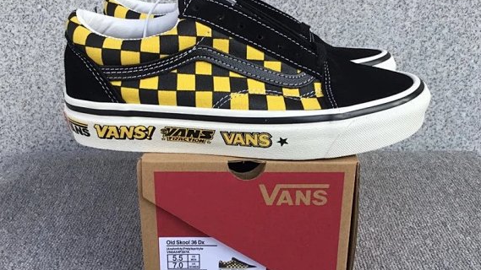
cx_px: 243
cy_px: 139
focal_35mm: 38
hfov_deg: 52.8
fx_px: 485
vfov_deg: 31.2
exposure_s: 1/231
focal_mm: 3.3
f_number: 2.4
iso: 25
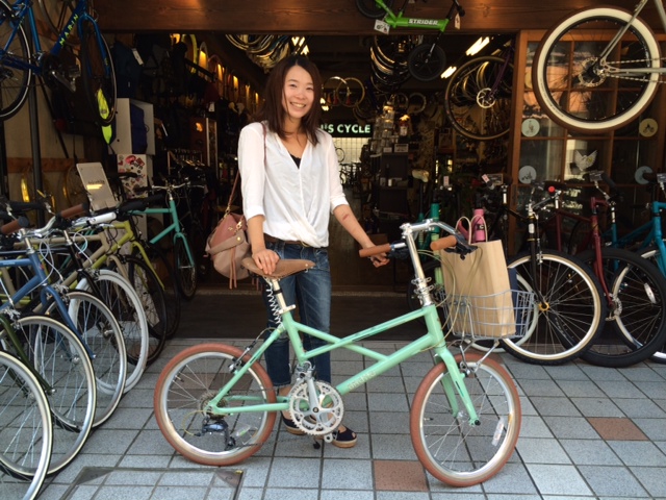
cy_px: 250
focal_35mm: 30
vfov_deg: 46.8
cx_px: 333
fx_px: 577
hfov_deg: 60.0
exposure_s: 1/120
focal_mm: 4.12
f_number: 2.2
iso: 32
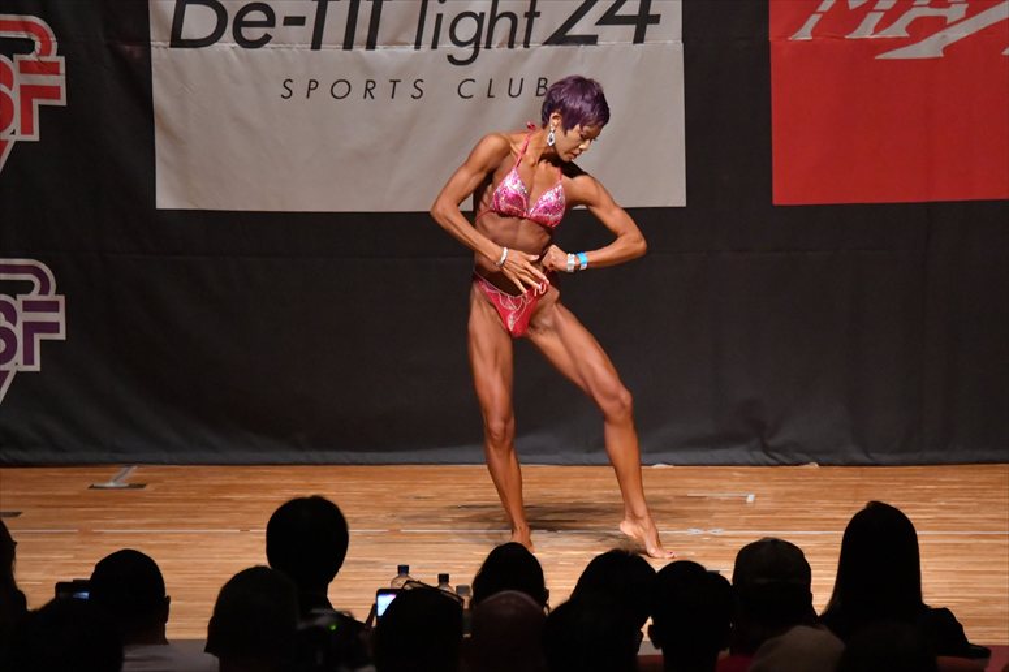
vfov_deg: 5.4
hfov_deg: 8.1
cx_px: 504
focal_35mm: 255
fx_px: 7144
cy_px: 336
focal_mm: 170
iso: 10000
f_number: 5.6
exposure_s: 1/400
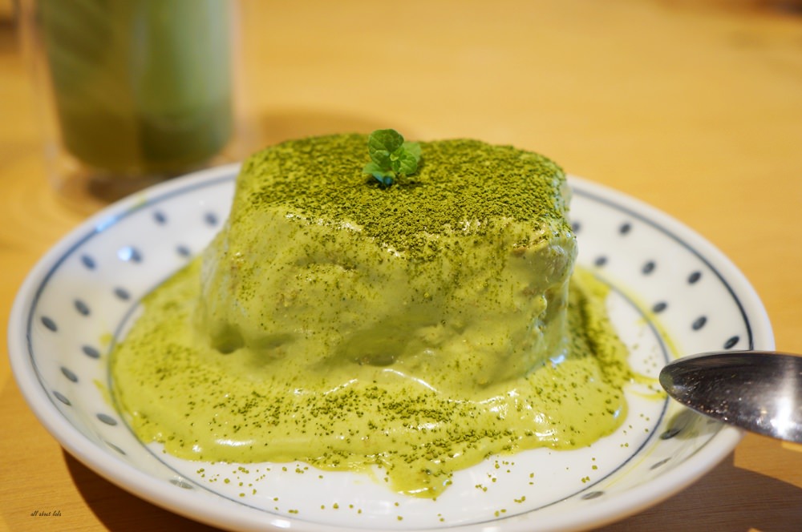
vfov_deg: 32.9
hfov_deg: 48.0
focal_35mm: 40
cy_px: 266
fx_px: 901
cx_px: 401
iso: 200
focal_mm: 27
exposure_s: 1/60
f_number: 4
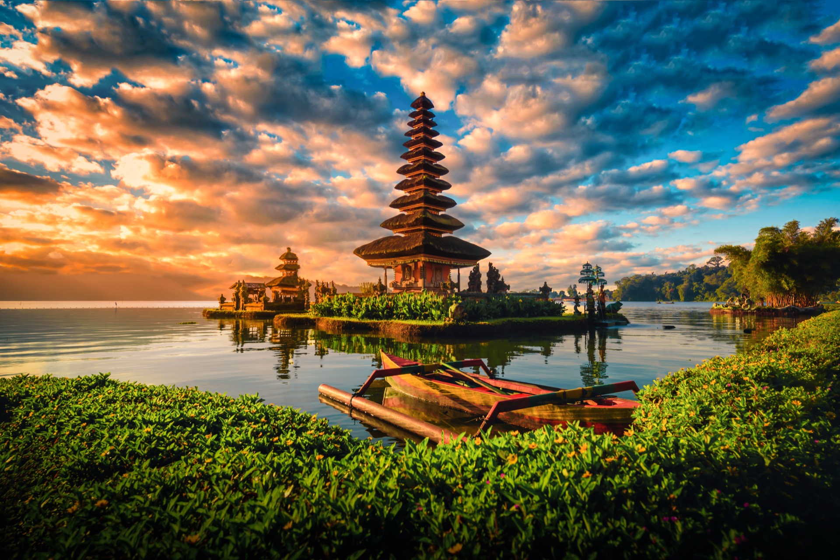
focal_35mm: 19
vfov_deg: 64.6
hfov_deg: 86.9
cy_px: 280
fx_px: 443
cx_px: 420
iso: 100
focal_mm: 19
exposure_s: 1/400
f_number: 8
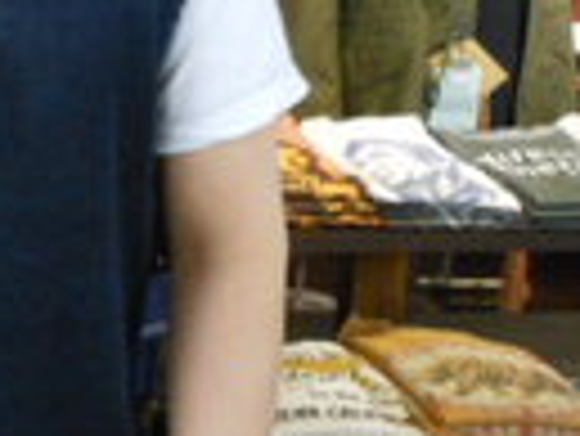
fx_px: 1275
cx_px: -135
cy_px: 191
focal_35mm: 76
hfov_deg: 23.2
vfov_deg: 19.4
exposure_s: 1/15
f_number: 3.7
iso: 400
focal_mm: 5
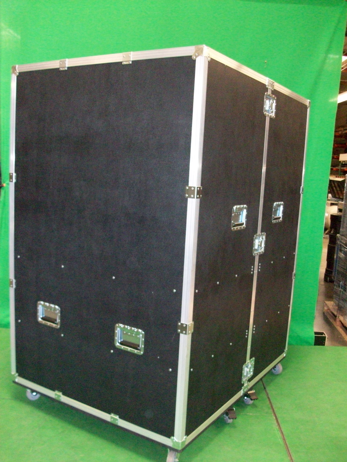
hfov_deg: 41.8
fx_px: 454
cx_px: 174
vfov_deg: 54.0
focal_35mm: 34
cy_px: 231
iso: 320
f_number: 2.8
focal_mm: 5.7
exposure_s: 1/60
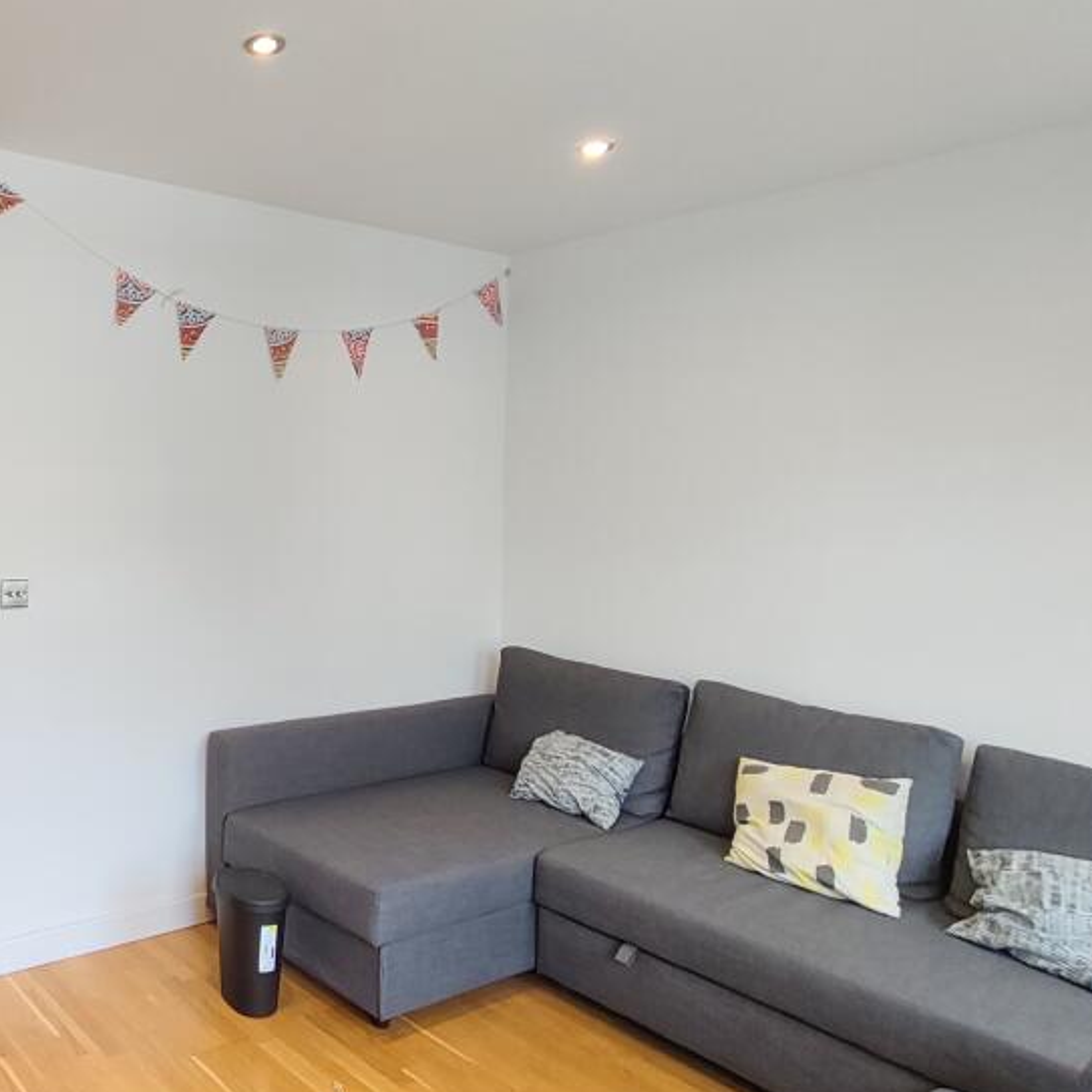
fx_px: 892
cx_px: 93
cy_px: 475
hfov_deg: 54.2
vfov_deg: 62.7
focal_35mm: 25
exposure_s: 1/50
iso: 125
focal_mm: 1.67
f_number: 2.2
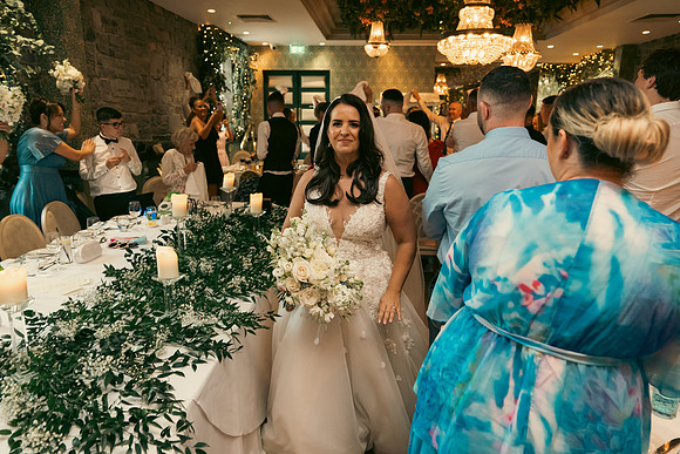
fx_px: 453
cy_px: 227
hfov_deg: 73.7
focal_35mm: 24
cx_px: 340
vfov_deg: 53.2
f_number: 3.5
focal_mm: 24
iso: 2500
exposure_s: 1/160
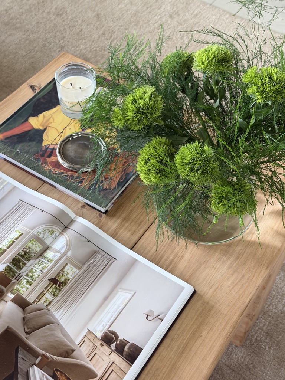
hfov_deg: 30.3
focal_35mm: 48
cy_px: 190
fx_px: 527
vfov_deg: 39.7
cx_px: 142
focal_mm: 6.76
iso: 500
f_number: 1.78
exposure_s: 1/30
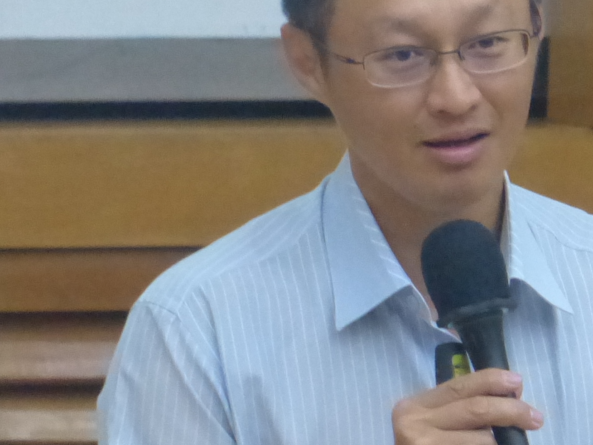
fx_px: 15179
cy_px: 400
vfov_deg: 1.7
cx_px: 689
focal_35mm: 886
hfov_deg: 2.2
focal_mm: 52.3
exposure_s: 1/125
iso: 800
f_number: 2.8
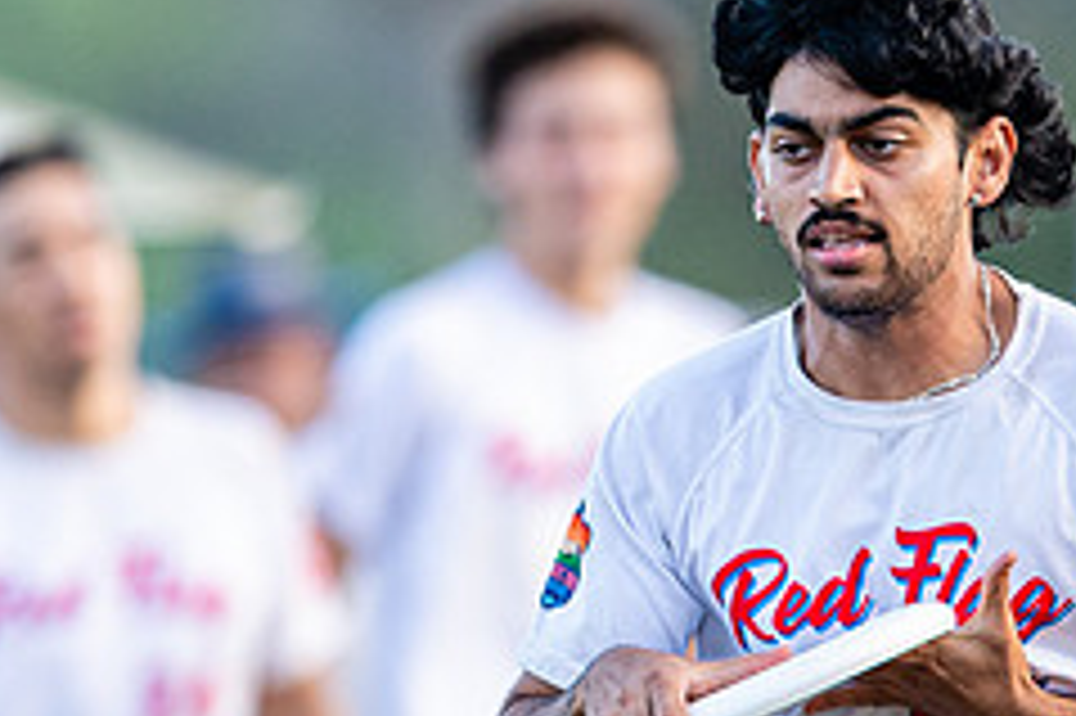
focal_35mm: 1456
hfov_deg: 1.4
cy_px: 799
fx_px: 43487
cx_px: 1189
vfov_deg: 0.9
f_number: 2.8
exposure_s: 1/1000
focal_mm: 400
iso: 1000
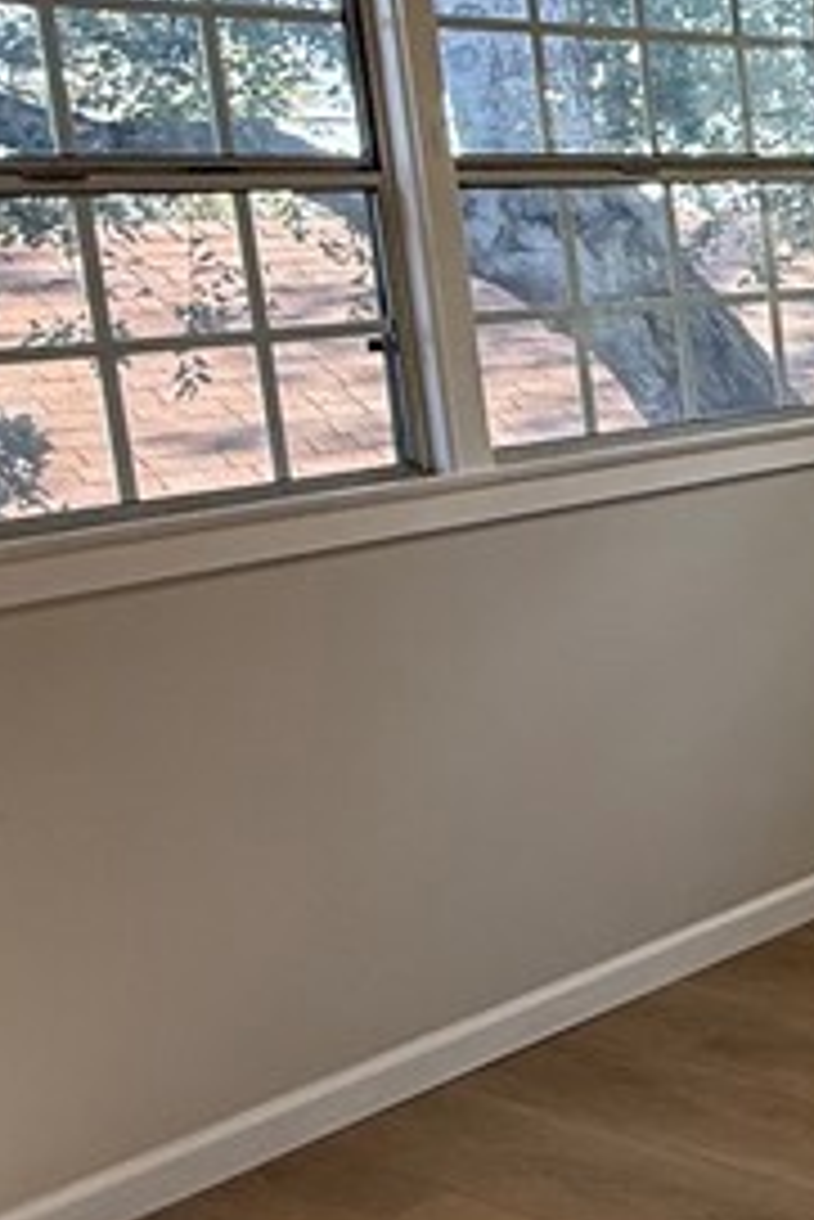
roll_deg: +4.0
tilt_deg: -5.2
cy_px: 450
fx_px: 1863
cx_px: 1529
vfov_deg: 36.0
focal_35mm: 55
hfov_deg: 18.4
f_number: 2.2
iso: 125
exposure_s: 1/120
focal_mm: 2.22
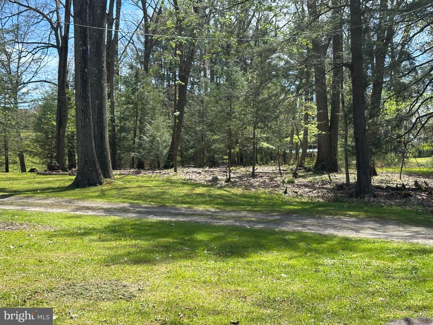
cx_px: 216
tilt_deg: -1.1
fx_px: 600
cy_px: 162
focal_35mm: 48
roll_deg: -1.5
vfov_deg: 30.3
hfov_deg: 39.7
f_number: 1.78
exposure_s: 1/1272
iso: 64
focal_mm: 6.86
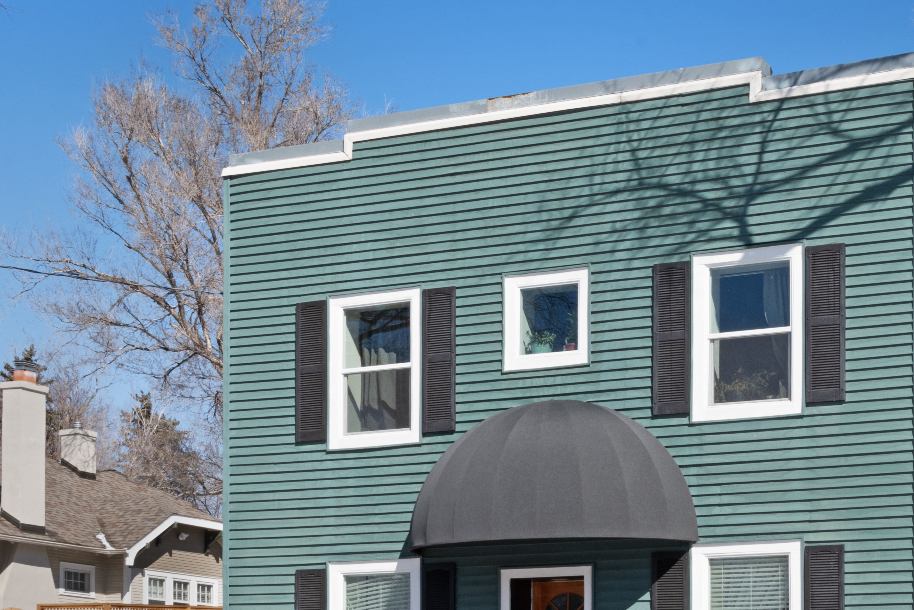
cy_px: 459
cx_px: 682
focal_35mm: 62
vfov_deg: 21.7
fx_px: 1574
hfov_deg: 31.8
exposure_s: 1/160
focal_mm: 26
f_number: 18
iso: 250
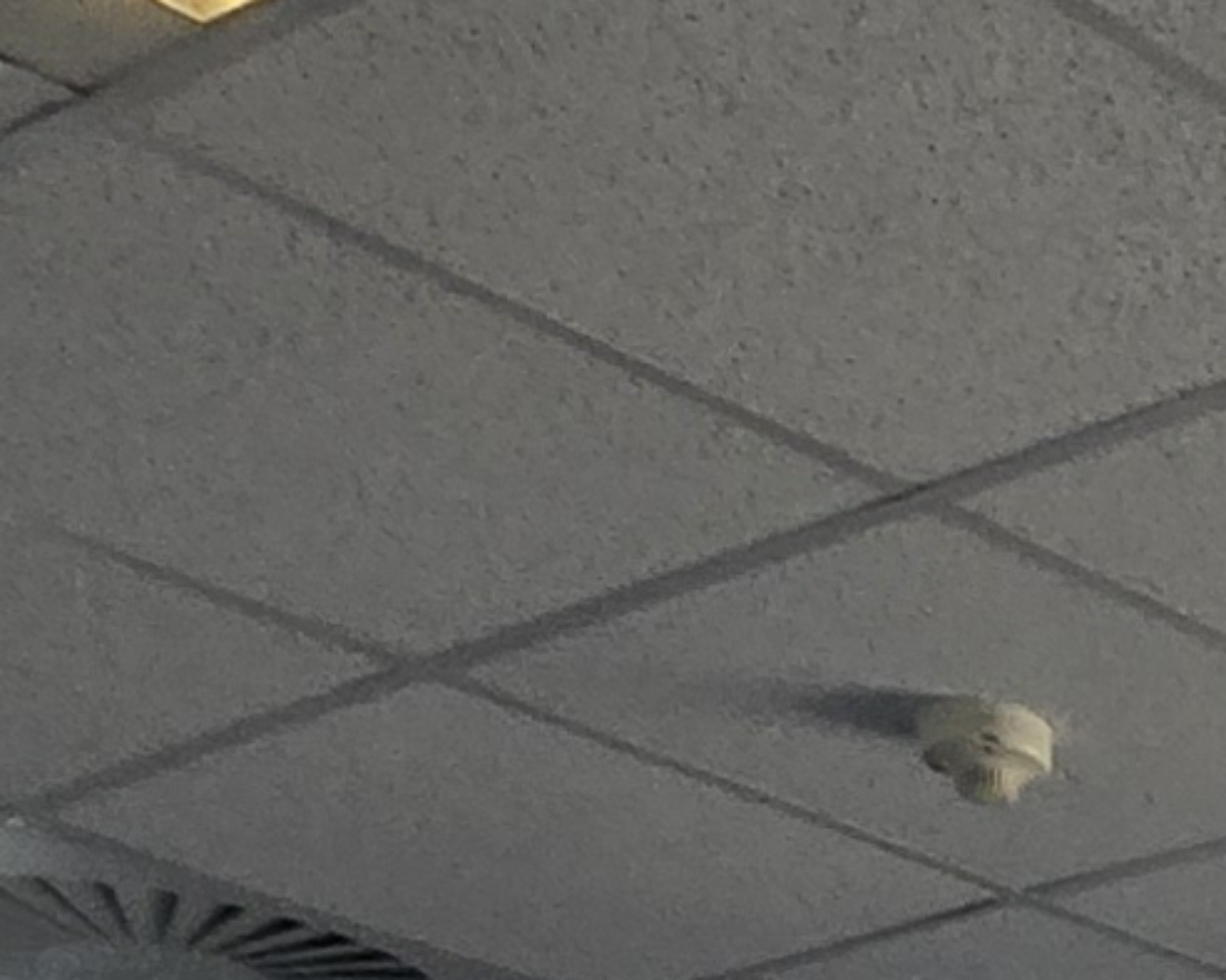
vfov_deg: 10.7
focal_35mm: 103
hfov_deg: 14.6
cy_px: 2853
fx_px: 3736
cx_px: 2606
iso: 64
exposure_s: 1/50
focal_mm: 1.7
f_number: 2.2
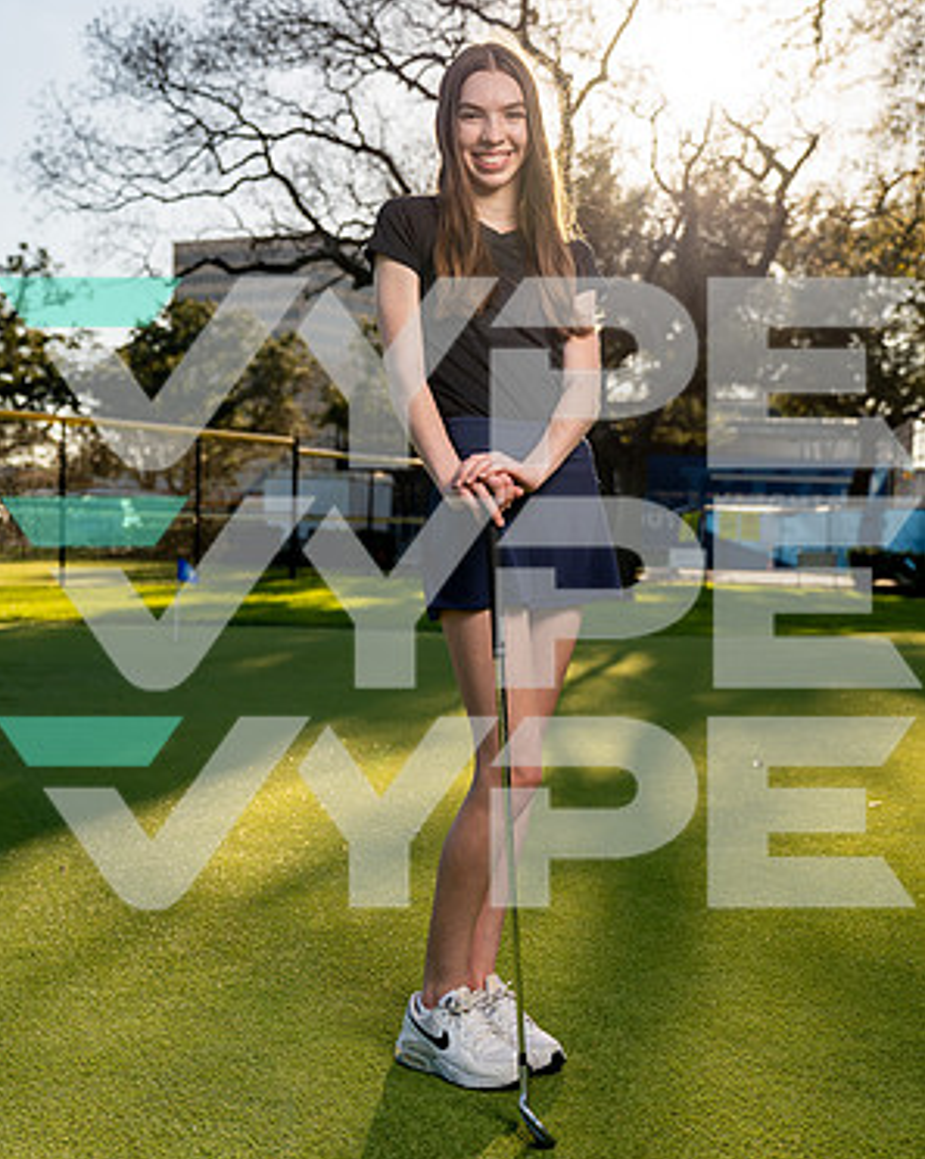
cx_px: 461
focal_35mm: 50
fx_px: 1713
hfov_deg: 30.2
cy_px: 595
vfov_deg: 37.4
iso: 100
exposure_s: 1/800
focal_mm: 44
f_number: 4
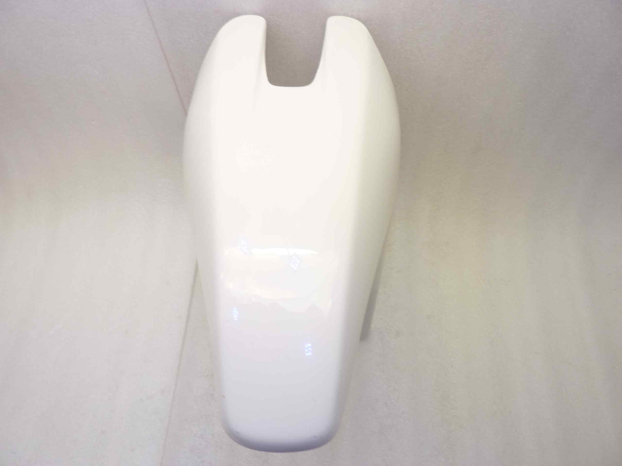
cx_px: 311
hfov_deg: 69.4
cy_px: 233
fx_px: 449
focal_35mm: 25
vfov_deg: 54.9
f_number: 3.3
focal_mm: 4.1
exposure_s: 1/20
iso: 80
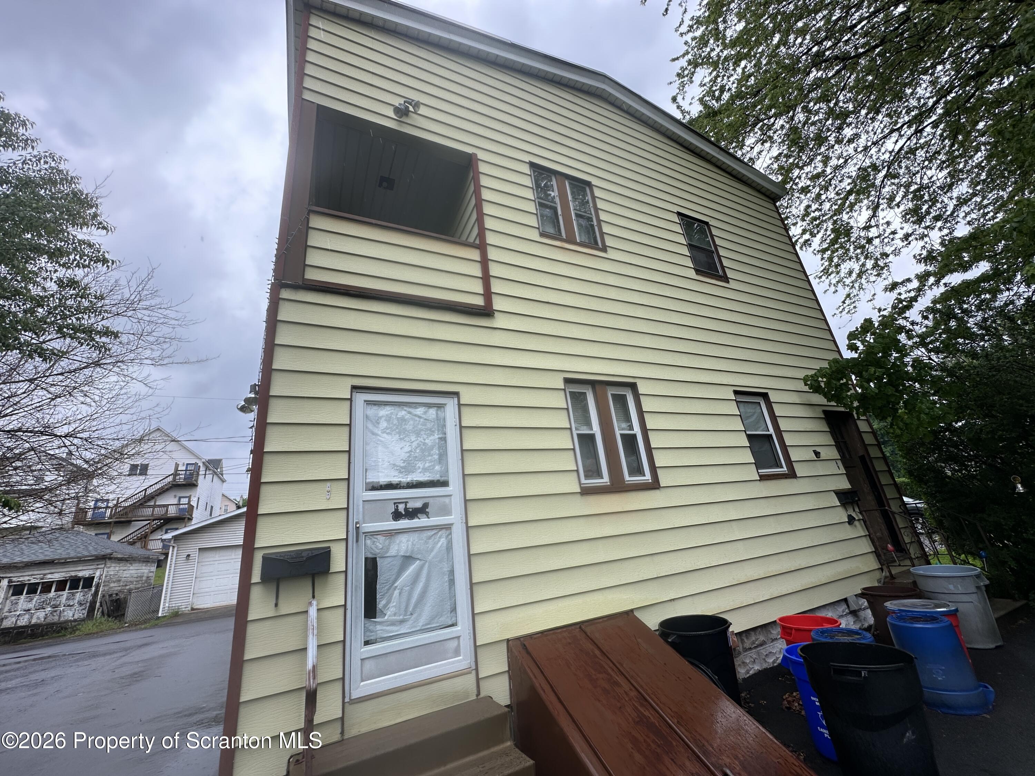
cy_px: 388
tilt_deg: +22.6
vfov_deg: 85.7
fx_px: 419
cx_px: 518
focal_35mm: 14
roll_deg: +7.0
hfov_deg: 102.1
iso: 40
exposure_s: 1/299
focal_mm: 2.22
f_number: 2.2
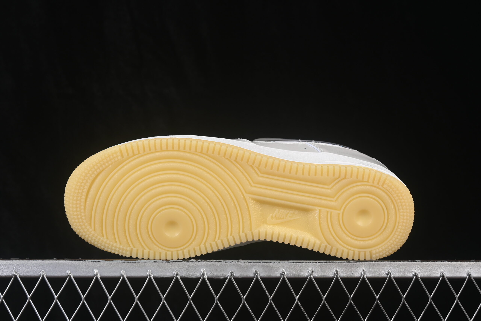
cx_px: 240
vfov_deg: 18.2
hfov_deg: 27.0
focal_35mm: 75
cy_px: 160
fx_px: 1002
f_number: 8
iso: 160
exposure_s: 1/80
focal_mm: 50
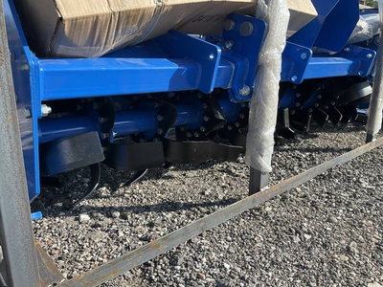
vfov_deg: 48.2
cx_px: 192
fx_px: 321
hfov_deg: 61.7
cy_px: 144
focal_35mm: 29
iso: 25
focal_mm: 3
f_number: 1.8
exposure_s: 1/620
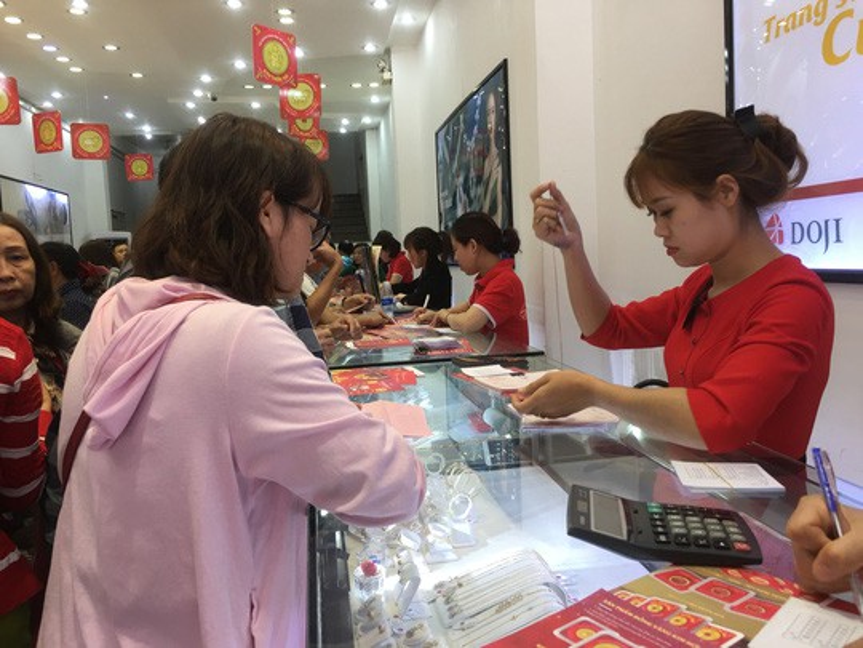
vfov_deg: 48.2
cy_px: 324
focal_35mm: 29
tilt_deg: -3.4
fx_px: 723
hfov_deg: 61.7
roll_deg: +3.1
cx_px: 432
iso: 25
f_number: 2.2
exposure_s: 1/33
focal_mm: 4.15
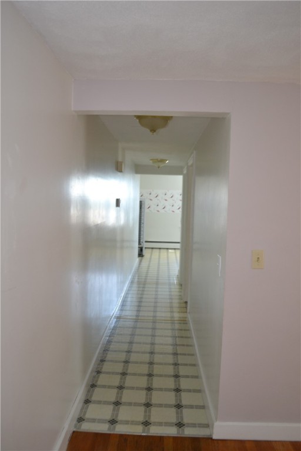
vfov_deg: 67.4
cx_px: 150
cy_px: 226
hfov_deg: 47.9
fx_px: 339
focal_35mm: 27
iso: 560
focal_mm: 18
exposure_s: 1/60
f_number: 3.5
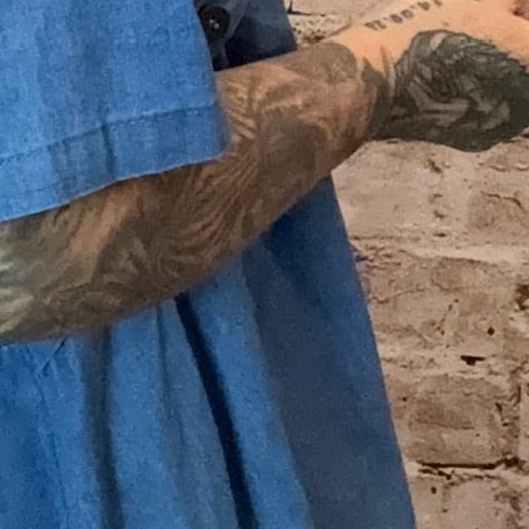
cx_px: -196
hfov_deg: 13.1
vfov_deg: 13.2
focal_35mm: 128
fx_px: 2213
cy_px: -158
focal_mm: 2.69
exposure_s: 1/33
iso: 250
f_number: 1.9
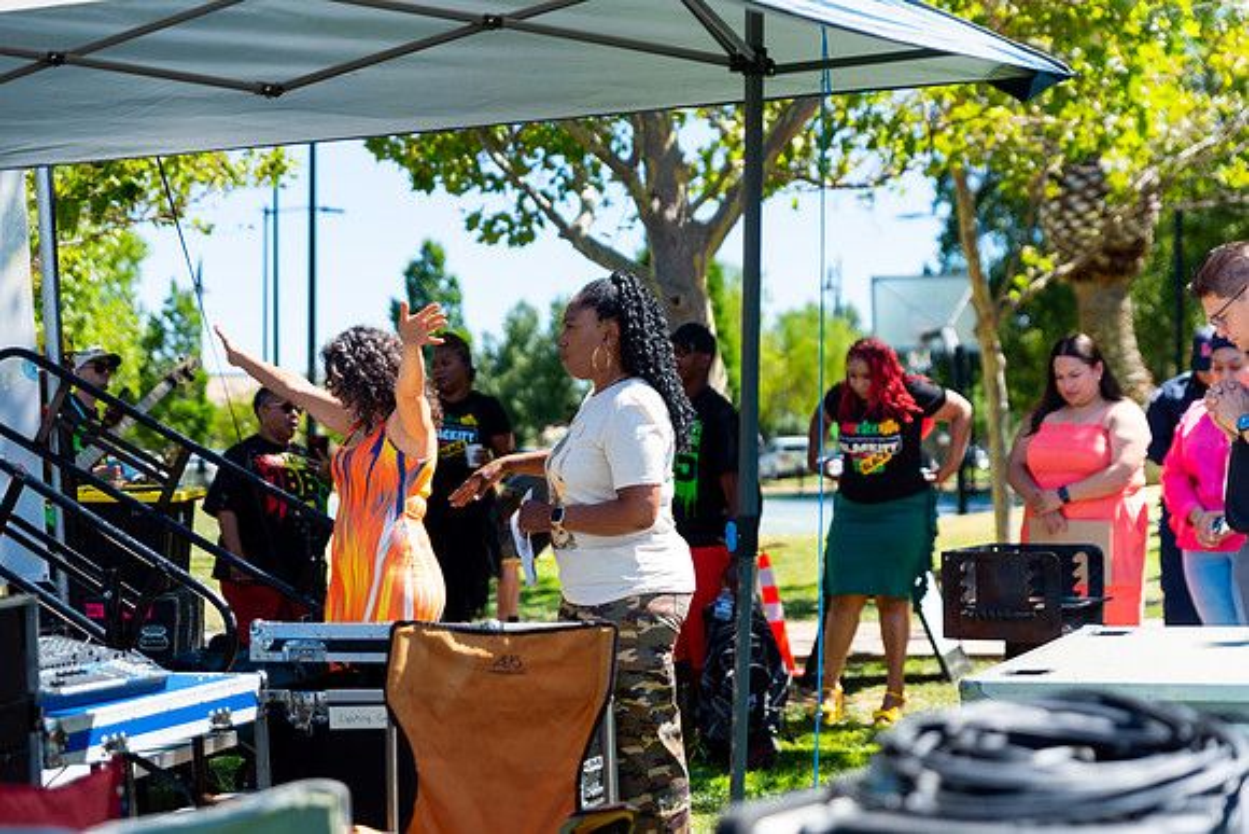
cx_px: 624
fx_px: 2429
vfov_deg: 19.5
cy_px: 417
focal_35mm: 70
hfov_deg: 28.8
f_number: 2.8
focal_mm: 70
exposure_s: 1/4000
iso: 125
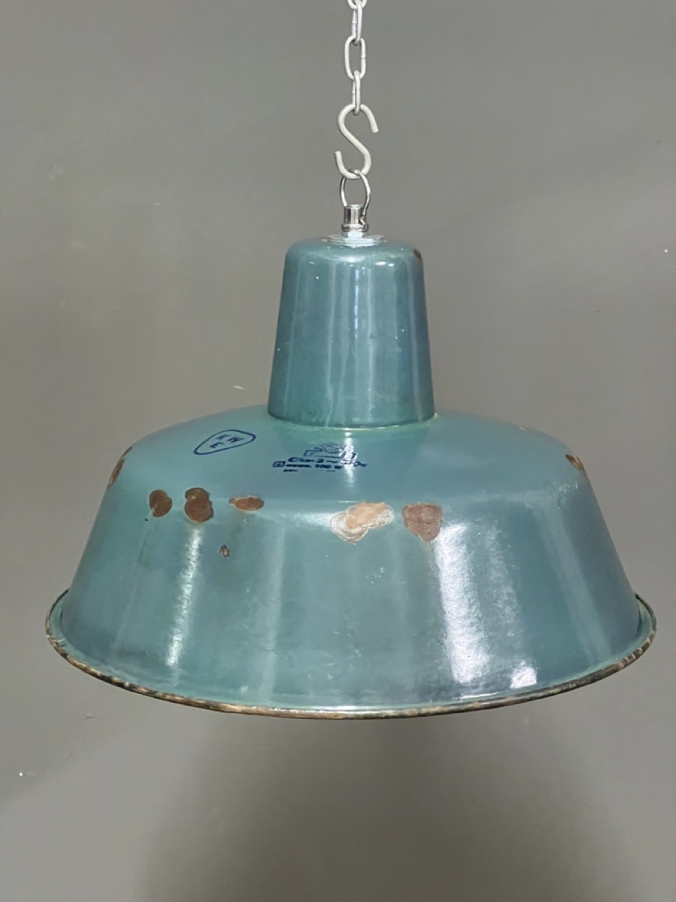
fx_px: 2005
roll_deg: +0.0
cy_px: 451
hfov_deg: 19.1
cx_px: 338
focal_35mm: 77
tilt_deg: -10.7
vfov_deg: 25.3
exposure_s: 1/25
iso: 1000
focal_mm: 9
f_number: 2.8
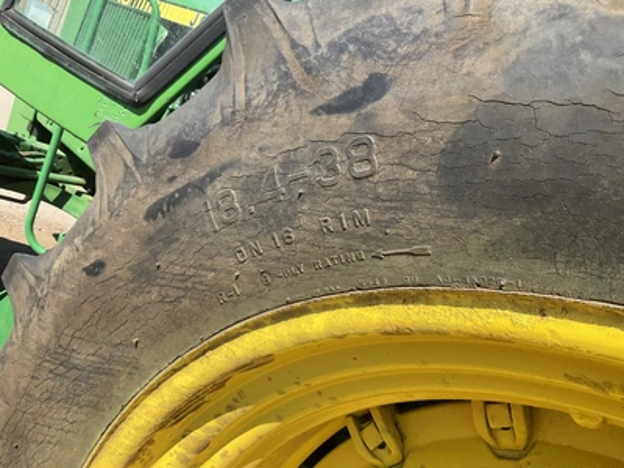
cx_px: 312
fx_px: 523
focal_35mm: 29
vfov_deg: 48.2
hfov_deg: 61.7
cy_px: 234
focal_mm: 3
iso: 25
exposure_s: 1/912
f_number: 1.8
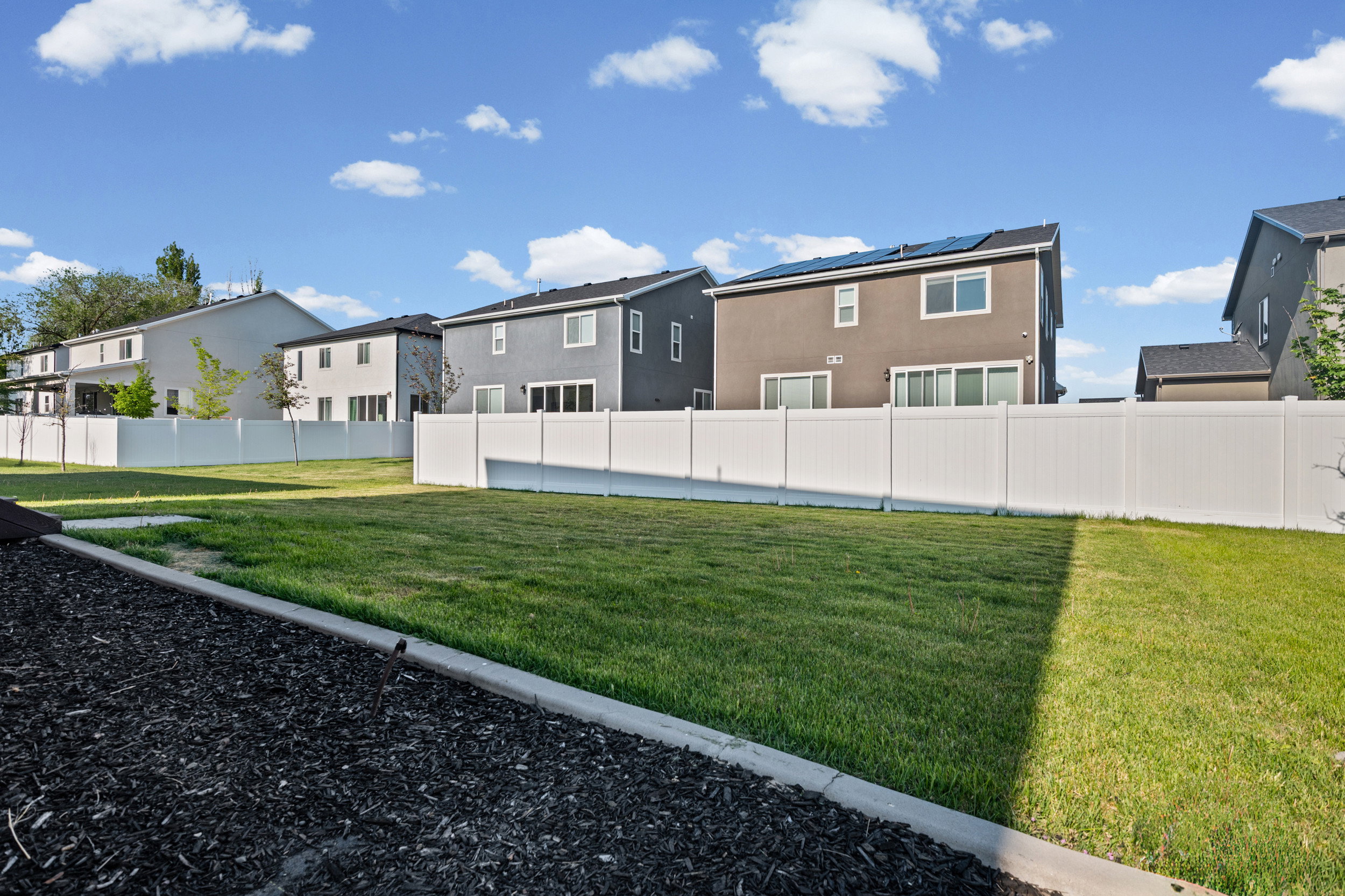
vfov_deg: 73.7
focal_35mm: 16
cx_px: 672
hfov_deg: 96.7
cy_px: 448
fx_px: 598
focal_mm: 16
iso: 250
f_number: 9
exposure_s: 1/160
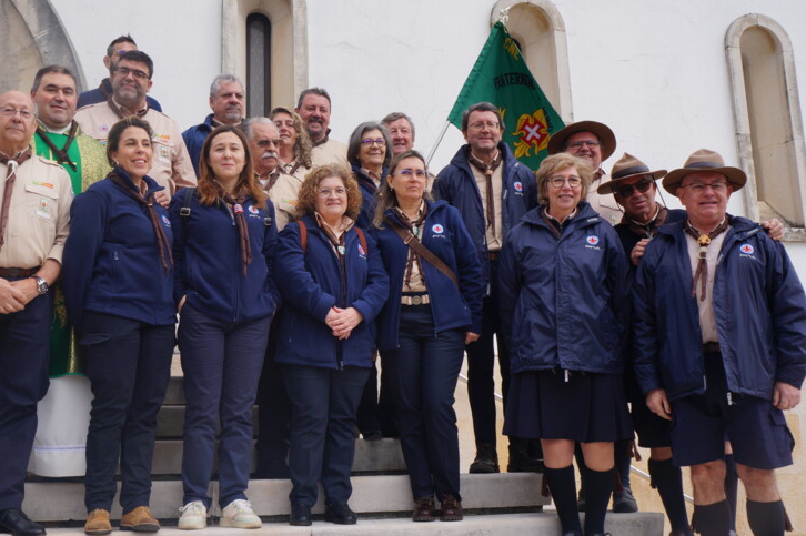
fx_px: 932
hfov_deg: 46.5
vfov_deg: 32.1
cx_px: 324
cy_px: 271
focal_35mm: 42
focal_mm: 21
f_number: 11
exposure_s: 1/60
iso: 100
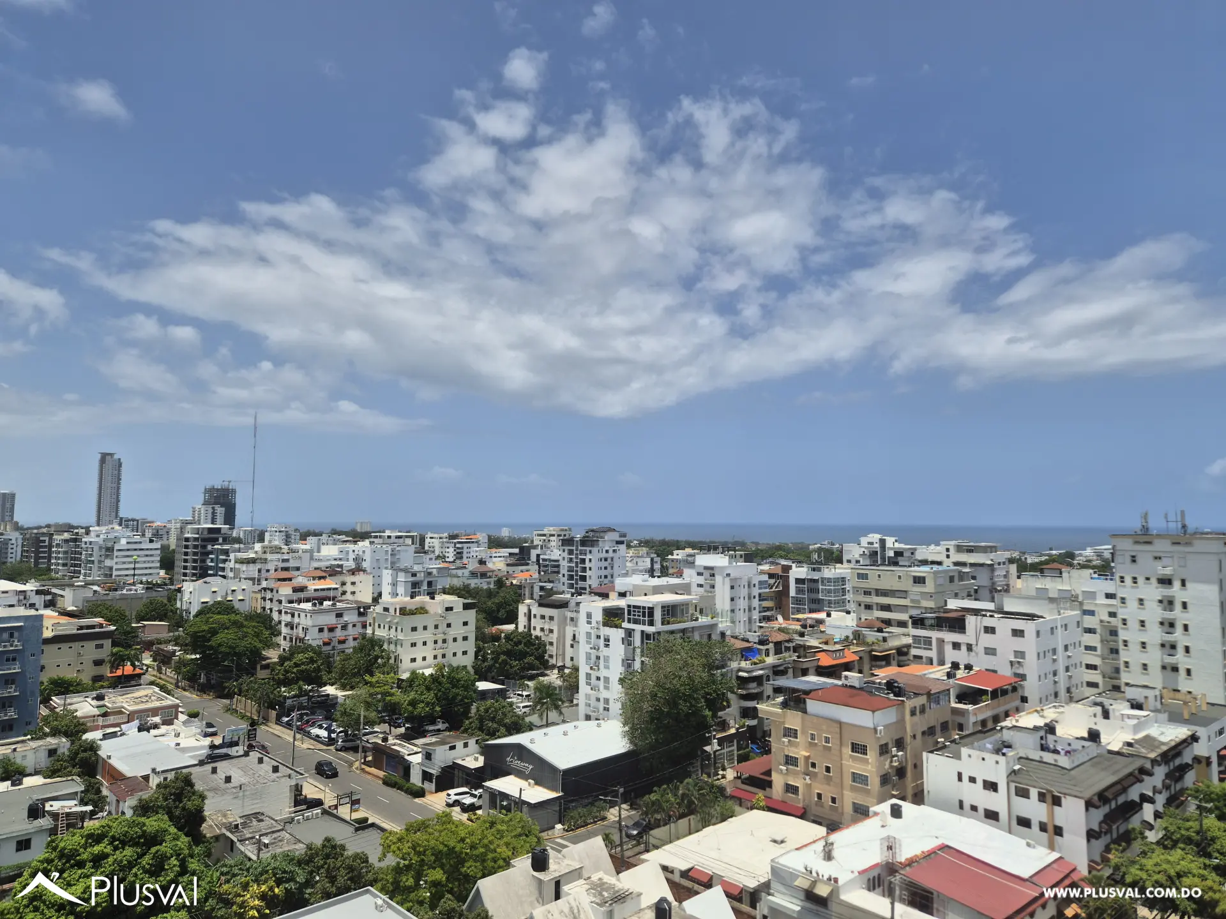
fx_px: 815
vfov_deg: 58.9
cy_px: 460
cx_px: 613
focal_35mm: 23
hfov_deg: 73.9
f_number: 1.8
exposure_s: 1/3448
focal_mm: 5.4
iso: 25
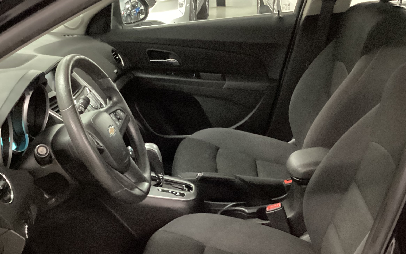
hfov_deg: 43.5
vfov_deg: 27.7
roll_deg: +2.5
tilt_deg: -25.9
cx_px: 190
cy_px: 181
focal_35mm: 46
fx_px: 509
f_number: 2.4
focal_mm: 3.3
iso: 640
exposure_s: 1/15
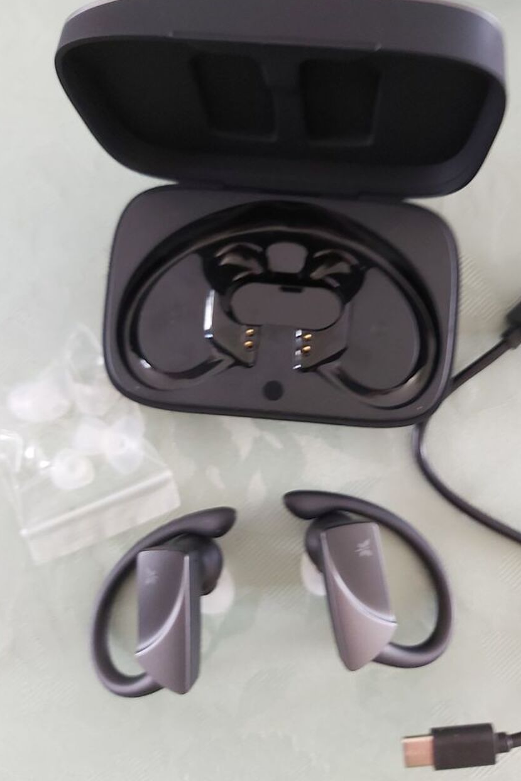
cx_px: 302
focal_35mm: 29
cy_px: 385
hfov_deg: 44.8
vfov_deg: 63.7
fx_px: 629
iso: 250
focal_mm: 3.92
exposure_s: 1/50
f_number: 1.7
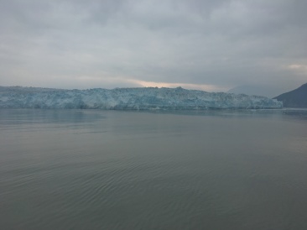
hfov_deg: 61.7
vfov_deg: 48.2
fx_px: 257
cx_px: 154
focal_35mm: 29
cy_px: 115
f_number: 2.2
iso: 25
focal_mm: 4.15
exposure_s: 1/1166
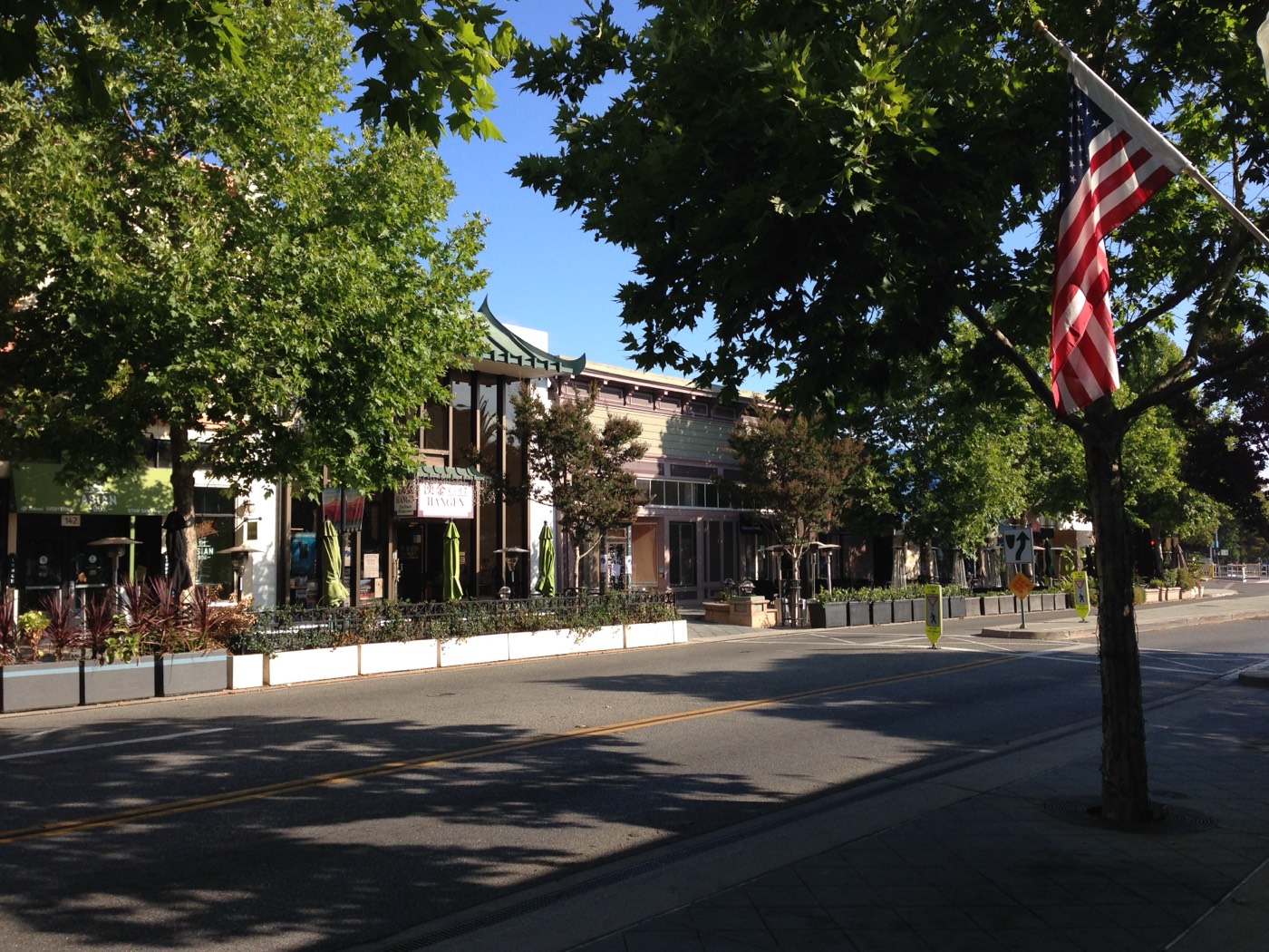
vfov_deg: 42.9
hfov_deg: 55.4
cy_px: 476
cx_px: 634
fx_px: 1210
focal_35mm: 33
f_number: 2.4
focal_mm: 4.12
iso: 50
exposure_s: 1/847
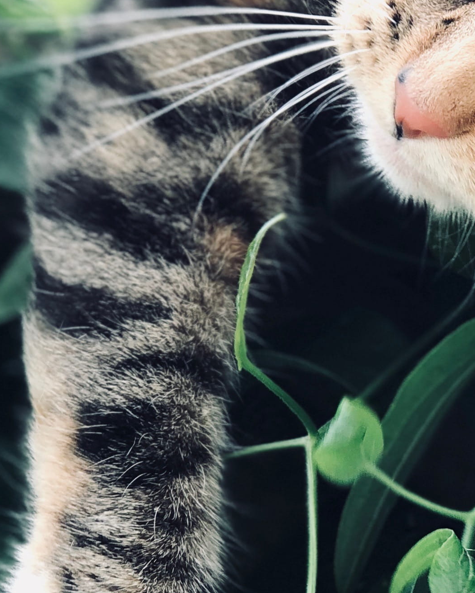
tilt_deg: +36.4
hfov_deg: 9.0
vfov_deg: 11.3
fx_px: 2987
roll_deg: +13.0
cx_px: 516
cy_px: 426
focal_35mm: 170
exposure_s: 1/120
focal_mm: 6.6
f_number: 2.8
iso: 32
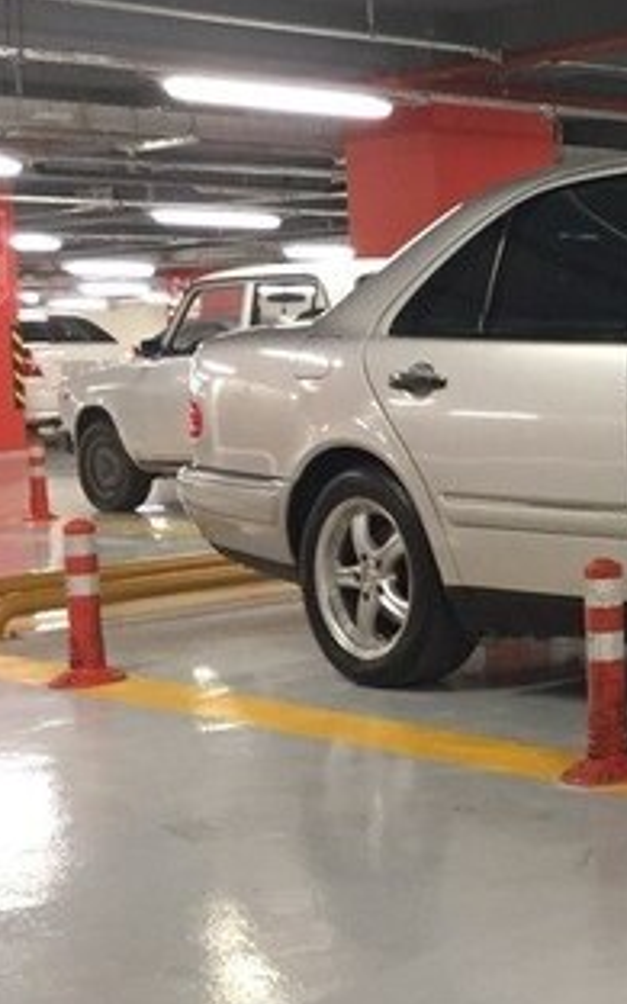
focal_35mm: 65
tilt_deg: -3.3
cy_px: 449
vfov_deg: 31.5
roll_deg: +1.6
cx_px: 981
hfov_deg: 17.6
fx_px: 1777
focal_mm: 4.15
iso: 250
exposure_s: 1/33
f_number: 2.2
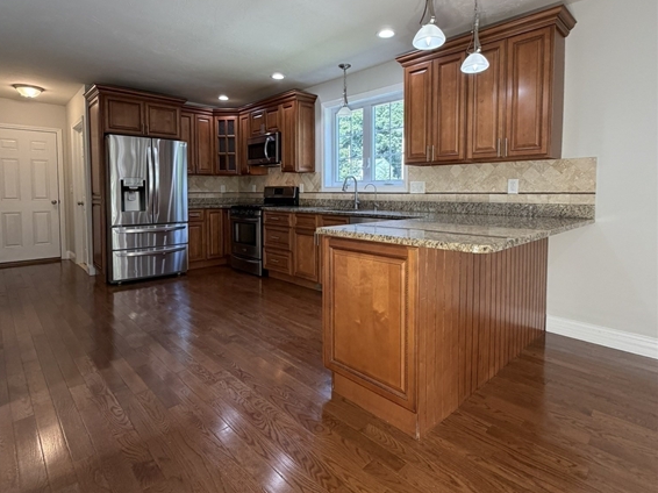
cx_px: 324
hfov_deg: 84.7
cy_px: 210
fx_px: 361
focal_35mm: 19
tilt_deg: -3.4
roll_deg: +0.0
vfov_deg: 68.3
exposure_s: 1/120
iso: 200
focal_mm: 2.22
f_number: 2.2
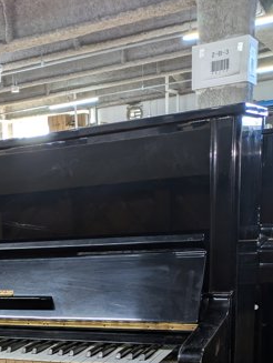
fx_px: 577
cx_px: 13
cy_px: 381
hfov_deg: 25.5
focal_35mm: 55
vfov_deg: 31.6
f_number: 1.89
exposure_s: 1/30
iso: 160
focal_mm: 5.43
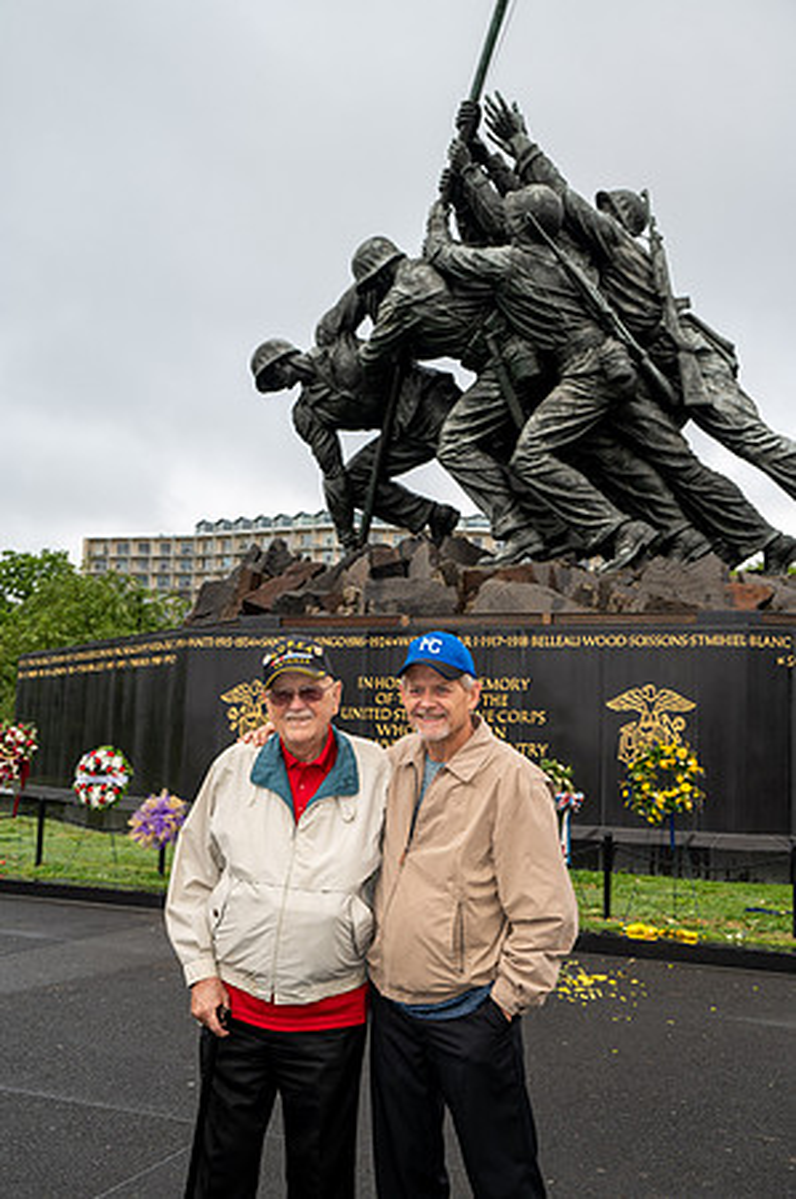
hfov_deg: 34.1
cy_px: 600
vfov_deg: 49.6
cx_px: 398
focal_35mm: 39
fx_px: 1296
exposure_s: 1/100
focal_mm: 39
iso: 250
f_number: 6.3
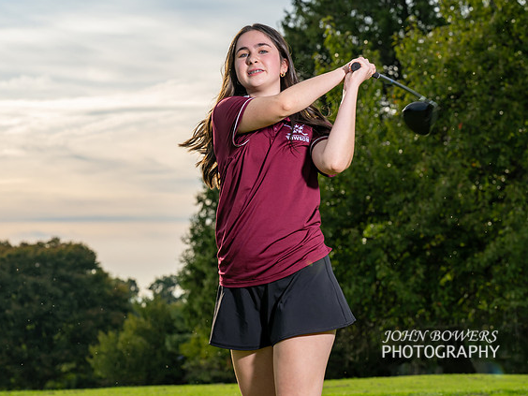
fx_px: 1922
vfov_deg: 11.8
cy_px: 184
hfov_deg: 15.6
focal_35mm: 126
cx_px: 185
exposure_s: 1/400
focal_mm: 70
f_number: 5
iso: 80
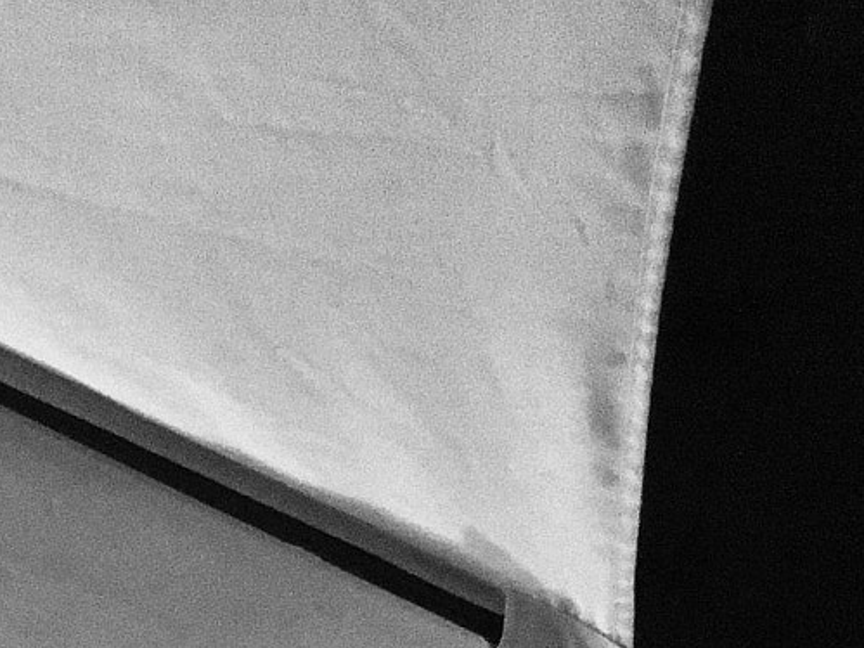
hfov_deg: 20.1
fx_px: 2321
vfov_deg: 14.7
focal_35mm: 93
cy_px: 984
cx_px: -92
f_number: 2.2
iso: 1600
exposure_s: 1/15
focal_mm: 4.15
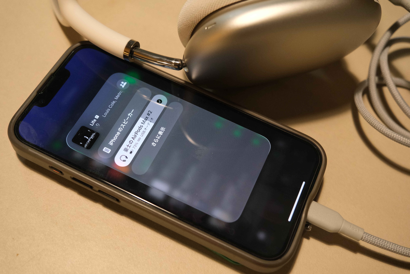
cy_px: 137
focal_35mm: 39
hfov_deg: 49.6
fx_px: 444
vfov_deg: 34.2
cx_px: 205
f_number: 4
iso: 2500
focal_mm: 26
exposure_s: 1/110
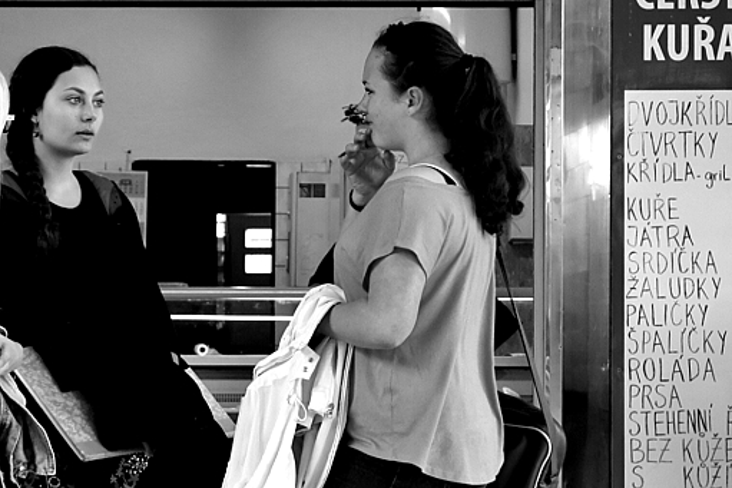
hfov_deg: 18.1
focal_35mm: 109
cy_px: 331
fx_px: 2220
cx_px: -49
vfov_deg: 12.5
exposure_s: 1/40
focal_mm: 31
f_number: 5
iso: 400
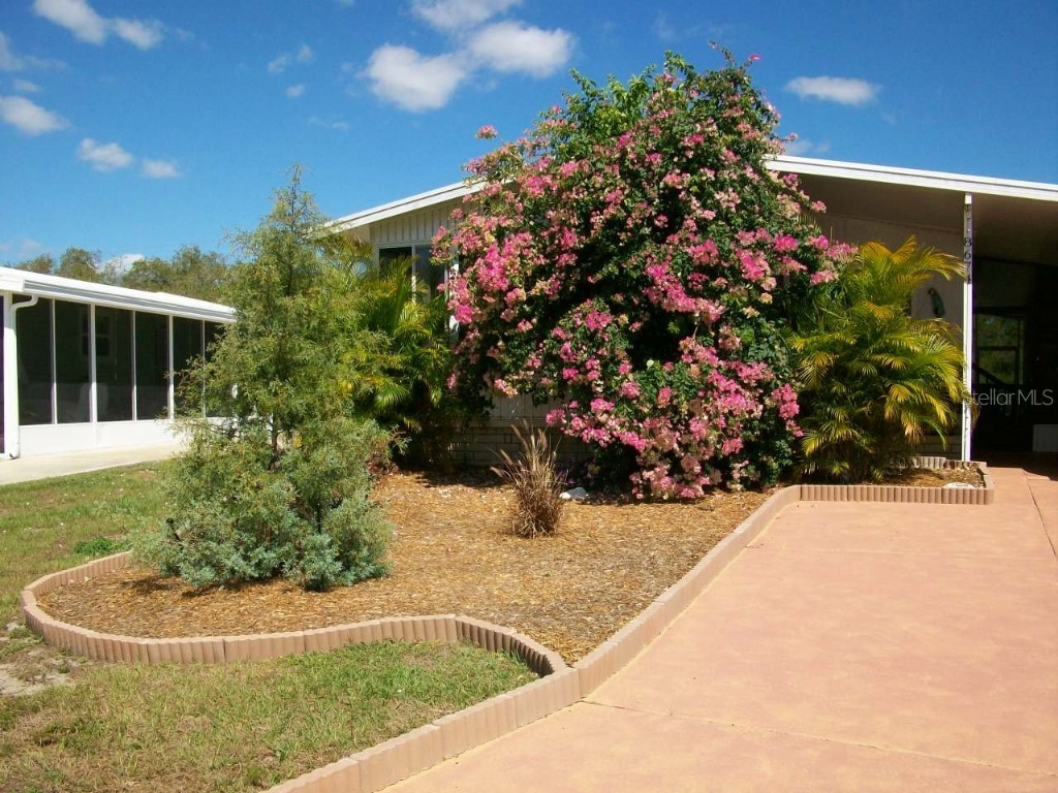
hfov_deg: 54.0
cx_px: 529
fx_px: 1039
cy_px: 396
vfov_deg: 41.8
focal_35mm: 34
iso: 80
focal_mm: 5.7
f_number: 5.5
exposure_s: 1/466
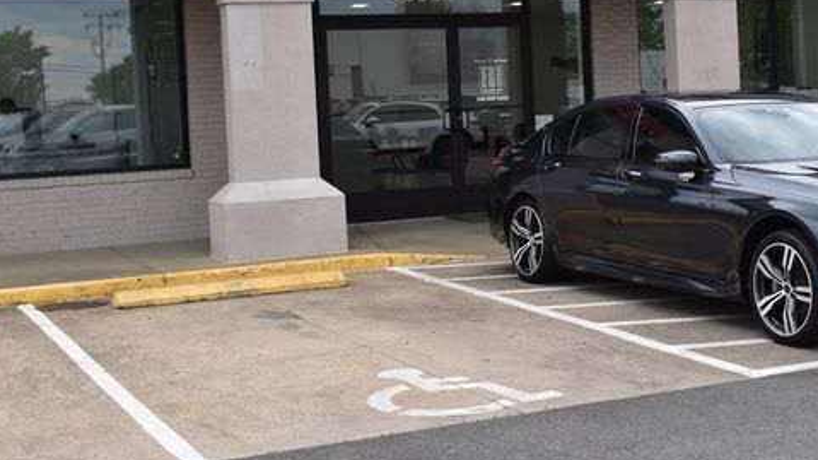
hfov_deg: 33.2
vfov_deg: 19.0
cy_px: 150
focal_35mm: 63
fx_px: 1366
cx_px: 504
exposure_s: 1/320
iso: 400
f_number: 10
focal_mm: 30
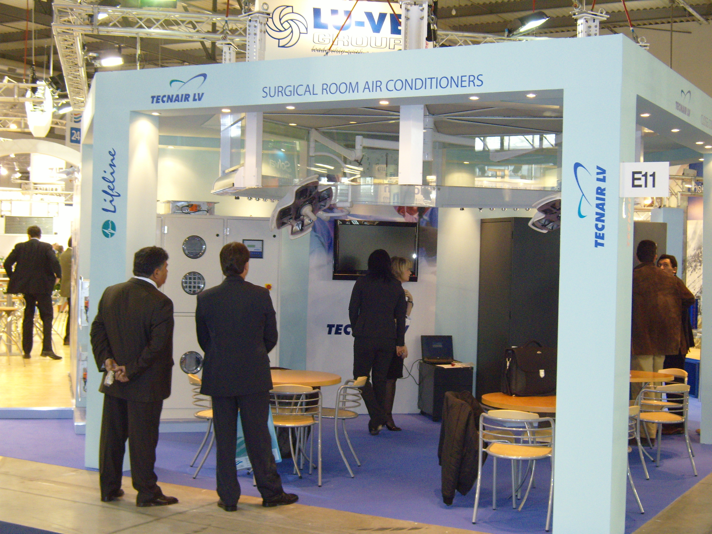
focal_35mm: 53
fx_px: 1090
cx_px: 356
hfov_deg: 36.2
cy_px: 267
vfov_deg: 27.5
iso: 400
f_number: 3.5
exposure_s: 1/45
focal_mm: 11
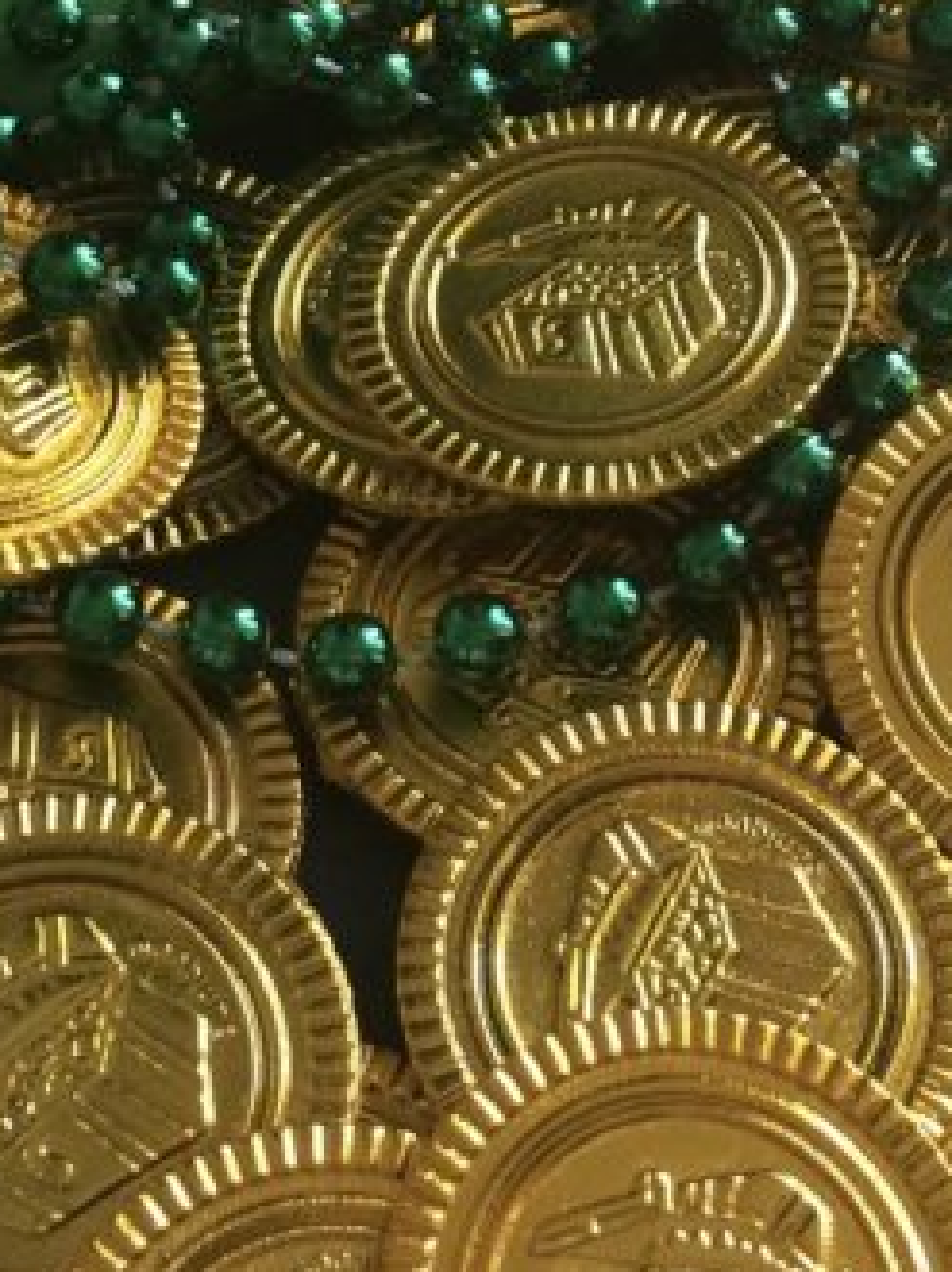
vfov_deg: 20.8
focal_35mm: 90
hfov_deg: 16.4
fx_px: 3304
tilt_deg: -44.8
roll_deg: +0.1
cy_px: -100
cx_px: 536
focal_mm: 4.15
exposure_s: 1/30
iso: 100
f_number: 2.2
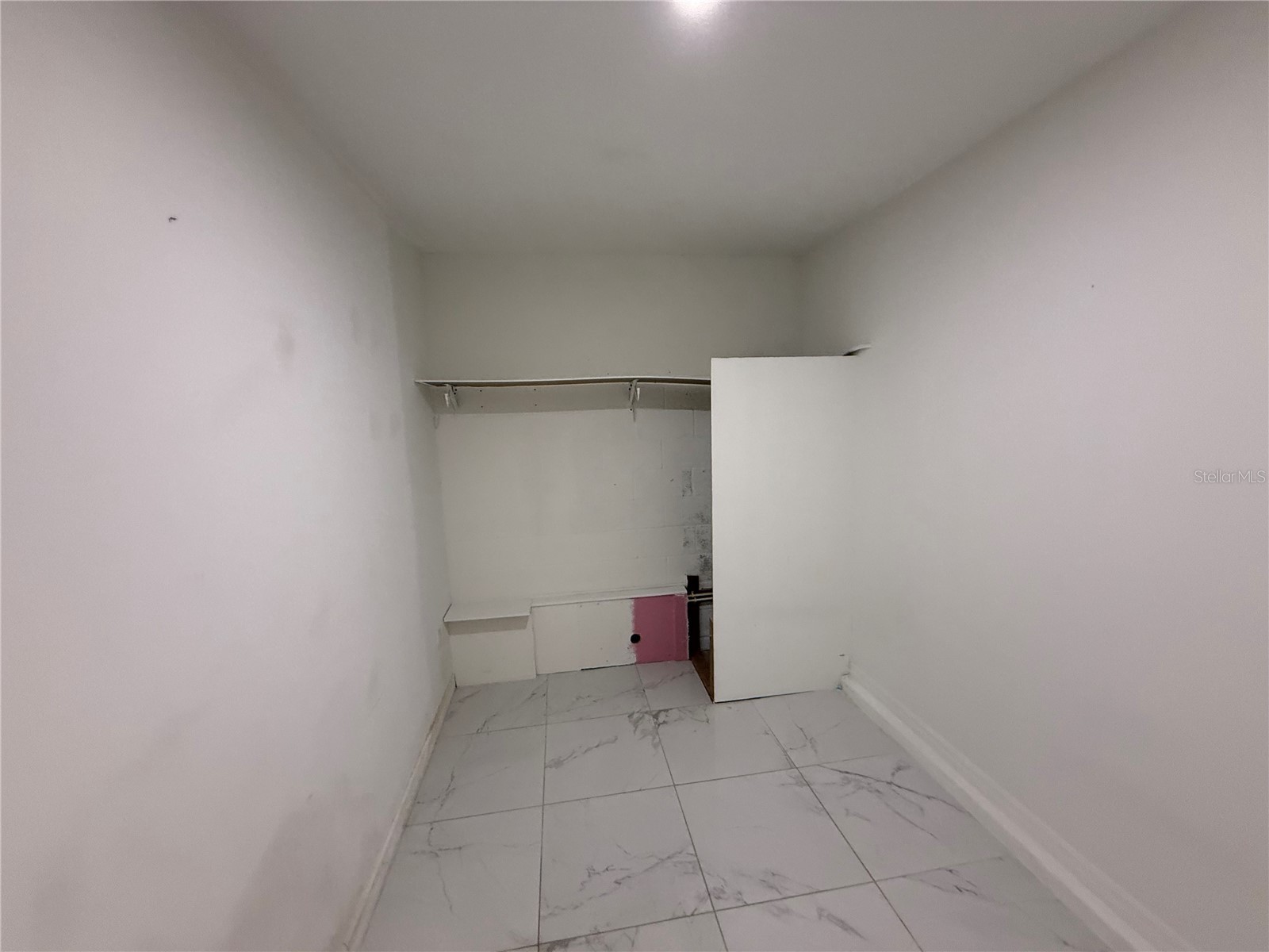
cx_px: 634
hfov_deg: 102.1
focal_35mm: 14
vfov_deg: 85.7
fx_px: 513
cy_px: 476
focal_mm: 2.22
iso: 320
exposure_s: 1/120
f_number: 2.2
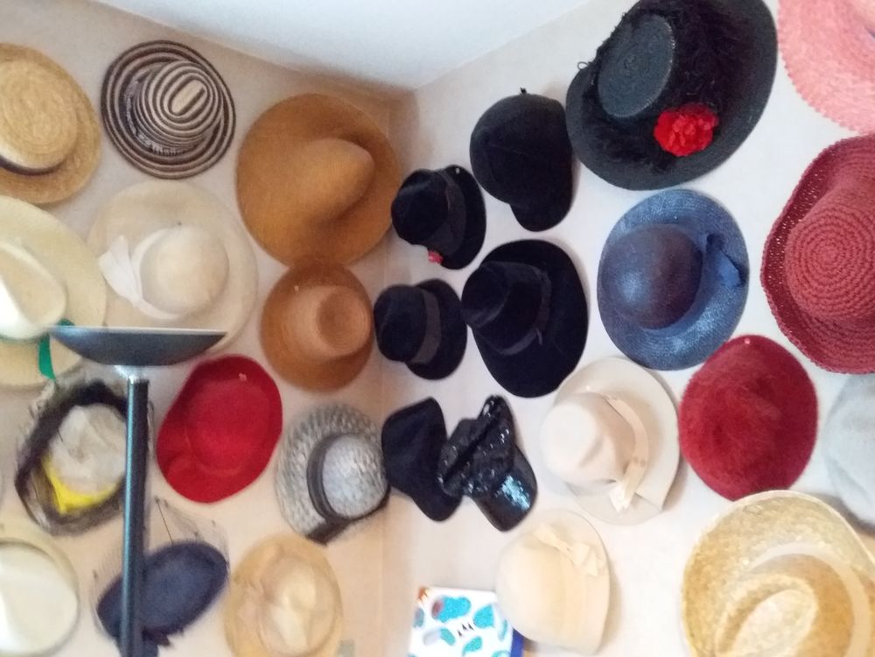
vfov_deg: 45.4
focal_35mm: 31
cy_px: 328
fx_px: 784
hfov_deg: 58.4
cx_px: 438
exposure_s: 1/17
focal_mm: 3.3
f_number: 2.2
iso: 500
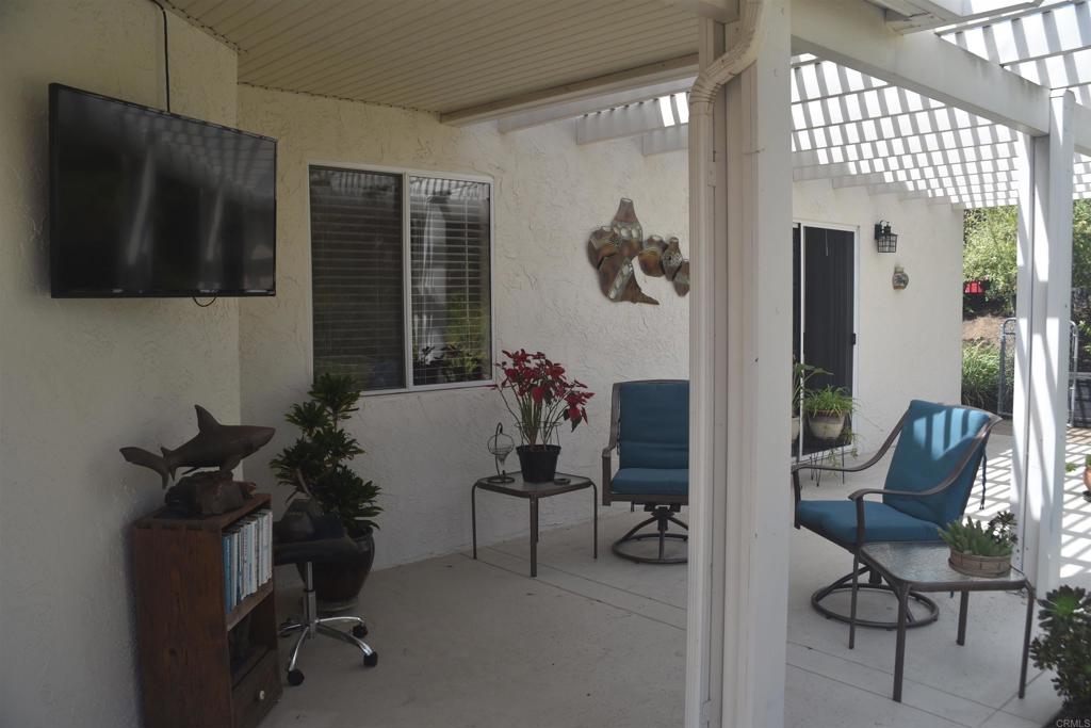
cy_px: 364
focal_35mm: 28
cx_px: 546
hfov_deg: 65.5
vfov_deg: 46.4
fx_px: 849
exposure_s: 1/250
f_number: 8
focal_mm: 28
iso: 320
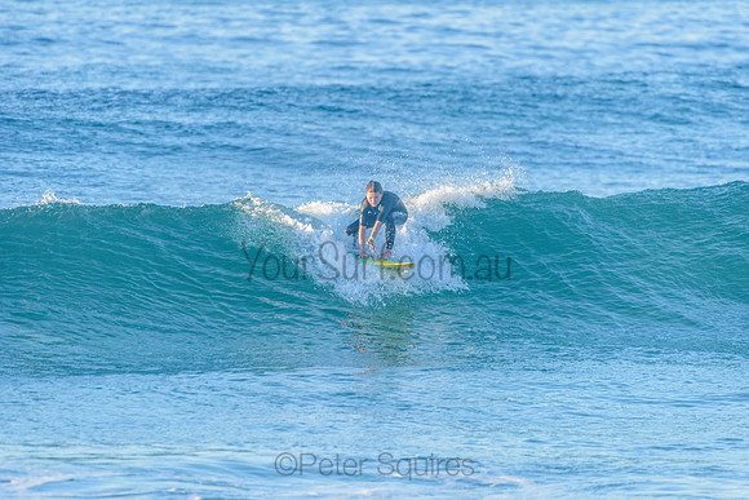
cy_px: 250
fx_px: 10405
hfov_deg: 4.1
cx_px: 374
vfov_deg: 2.8
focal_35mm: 500
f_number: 5.6
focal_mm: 500
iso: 800
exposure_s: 1/2000
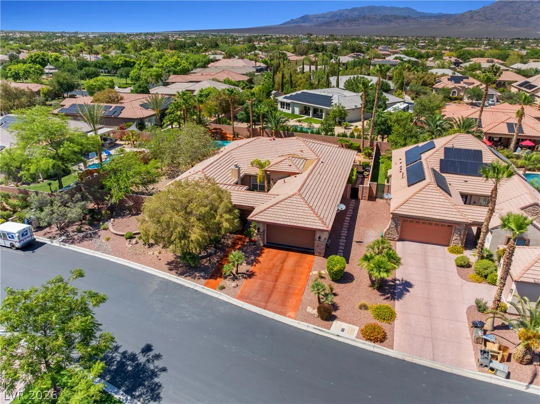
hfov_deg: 71.6
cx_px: 270
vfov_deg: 56.7
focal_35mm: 24
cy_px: 202
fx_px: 374
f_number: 2.8
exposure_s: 1/160
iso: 100
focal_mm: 12.29
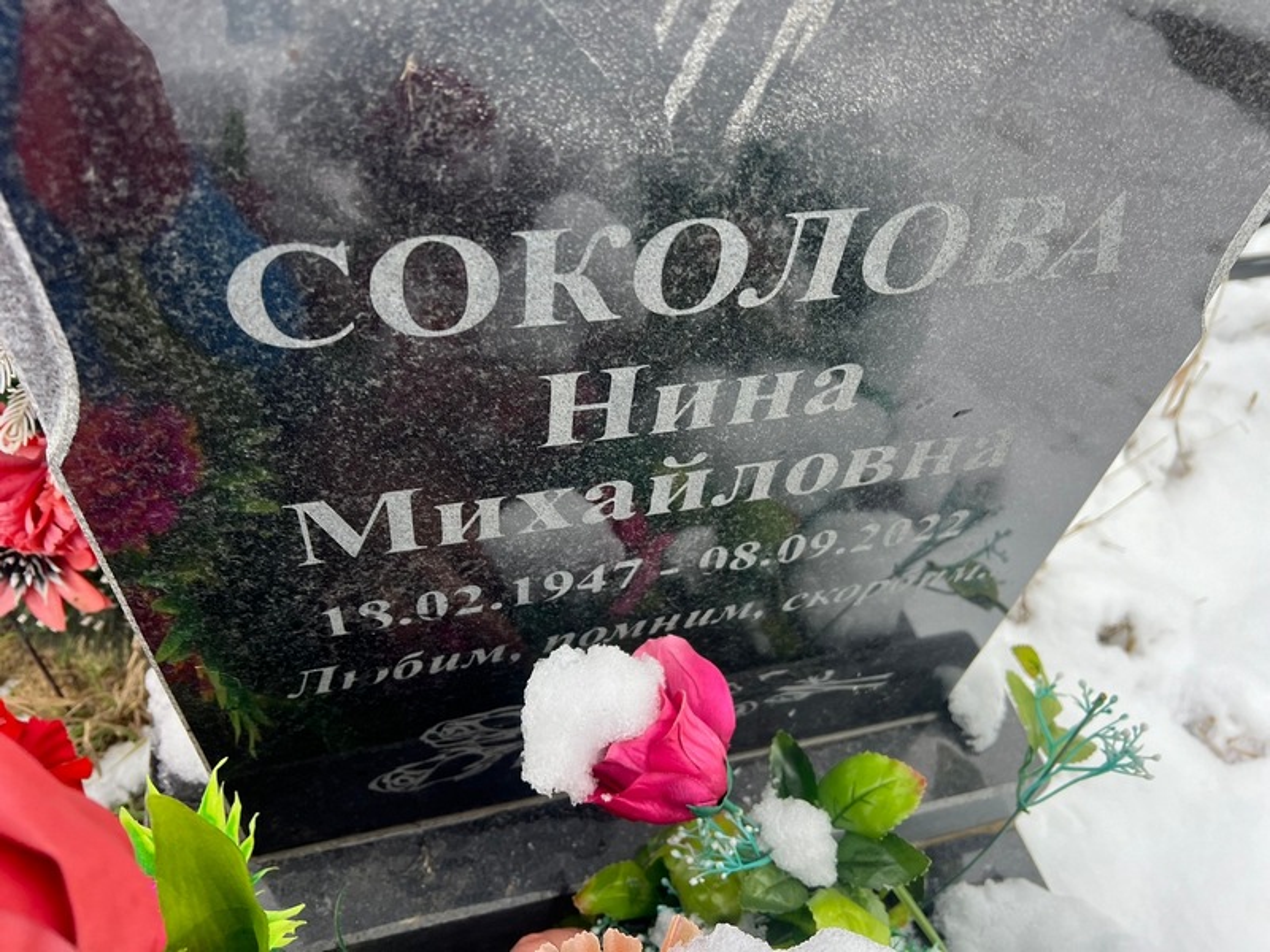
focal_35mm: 26
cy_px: 476
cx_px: 635
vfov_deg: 53.1
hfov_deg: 67.3
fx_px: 954
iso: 64
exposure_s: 1/122
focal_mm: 5.7
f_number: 1.5
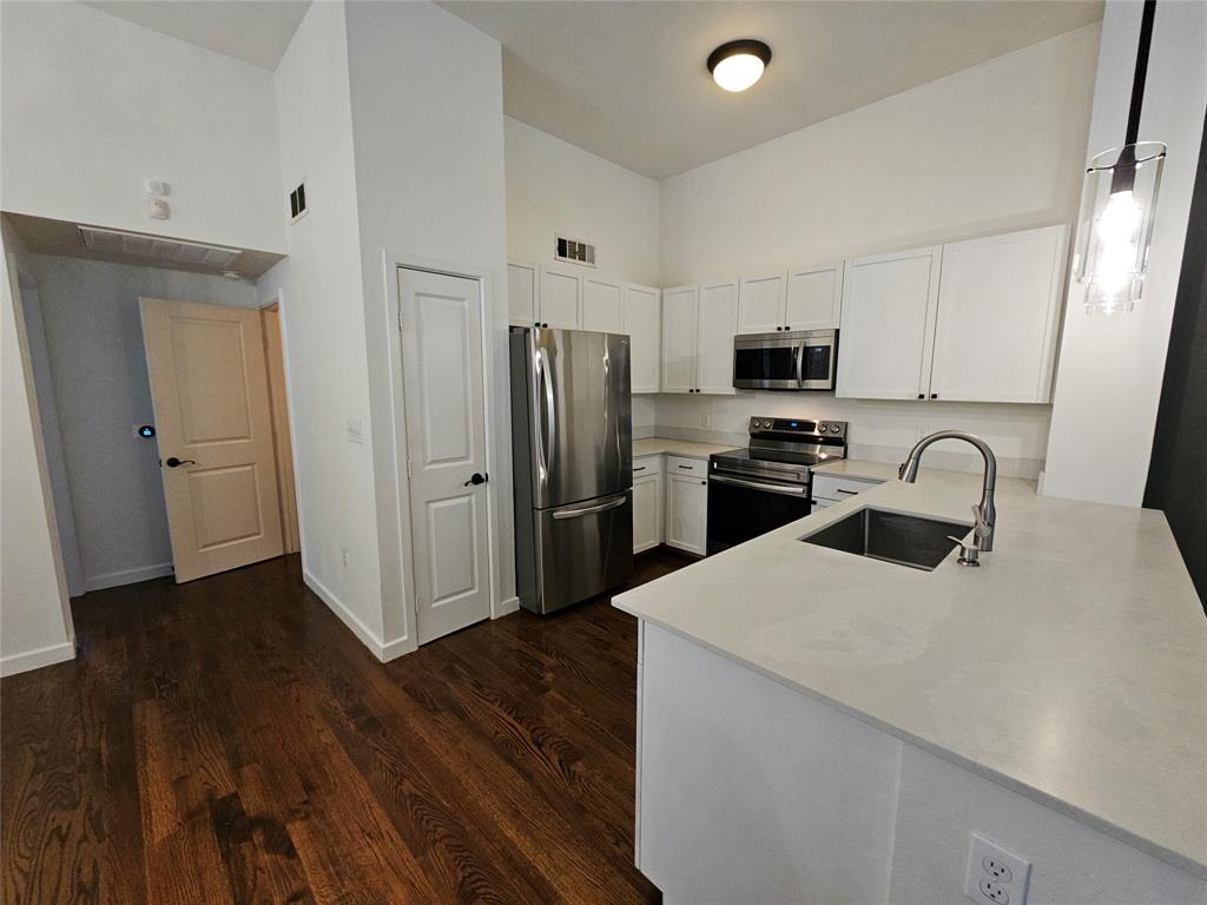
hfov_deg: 106.2
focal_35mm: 13
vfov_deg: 89.9
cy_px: 452
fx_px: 453
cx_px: 604
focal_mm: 2.2
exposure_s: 1/60
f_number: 2.2
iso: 200
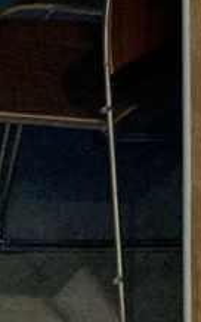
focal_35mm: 204
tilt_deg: -0.6
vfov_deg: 9.0
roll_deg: -0.6
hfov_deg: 5.5
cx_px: 830
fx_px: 1790
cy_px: -532
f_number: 1.8
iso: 100
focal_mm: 3.99
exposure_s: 1/50
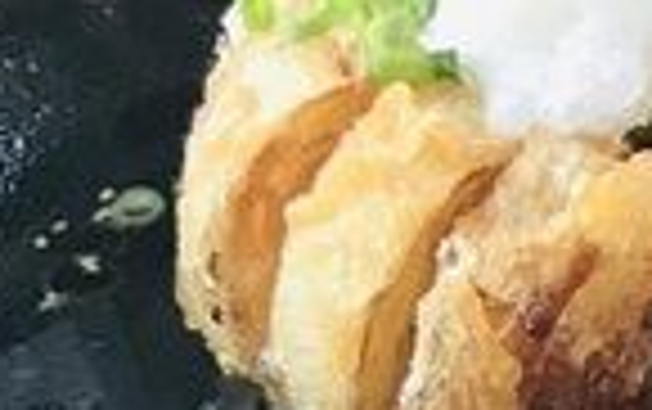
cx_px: 1302
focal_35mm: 167
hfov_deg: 11.3
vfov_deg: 7.3
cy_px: 1011
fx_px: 2971
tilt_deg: -43.7
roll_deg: +0.6
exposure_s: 1/30
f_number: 1.8
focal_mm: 3.99
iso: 32
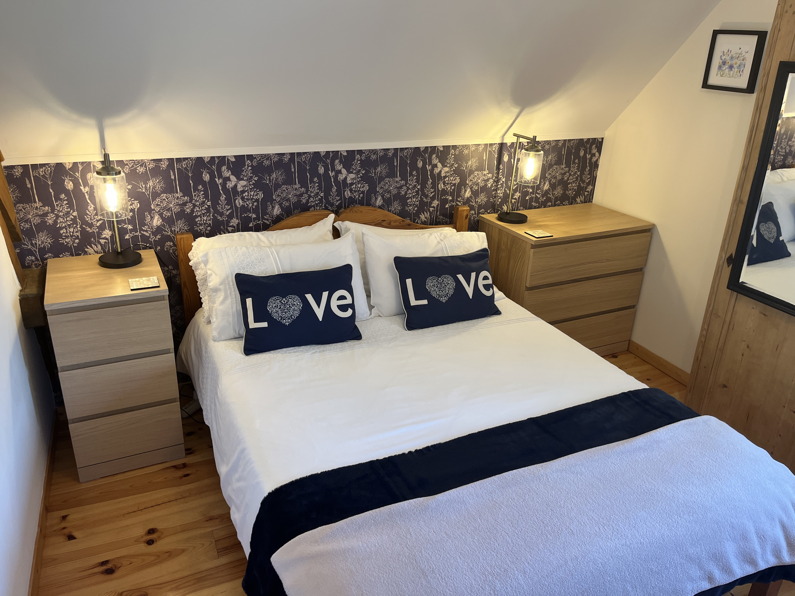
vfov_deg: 53.1
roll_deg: -1.6
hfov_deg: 67.3
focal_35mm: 26
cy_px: 298
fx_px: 597
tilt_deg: -23.4
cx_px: 398
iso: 80
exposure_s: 1/100
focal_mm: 5.1
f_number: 1.6
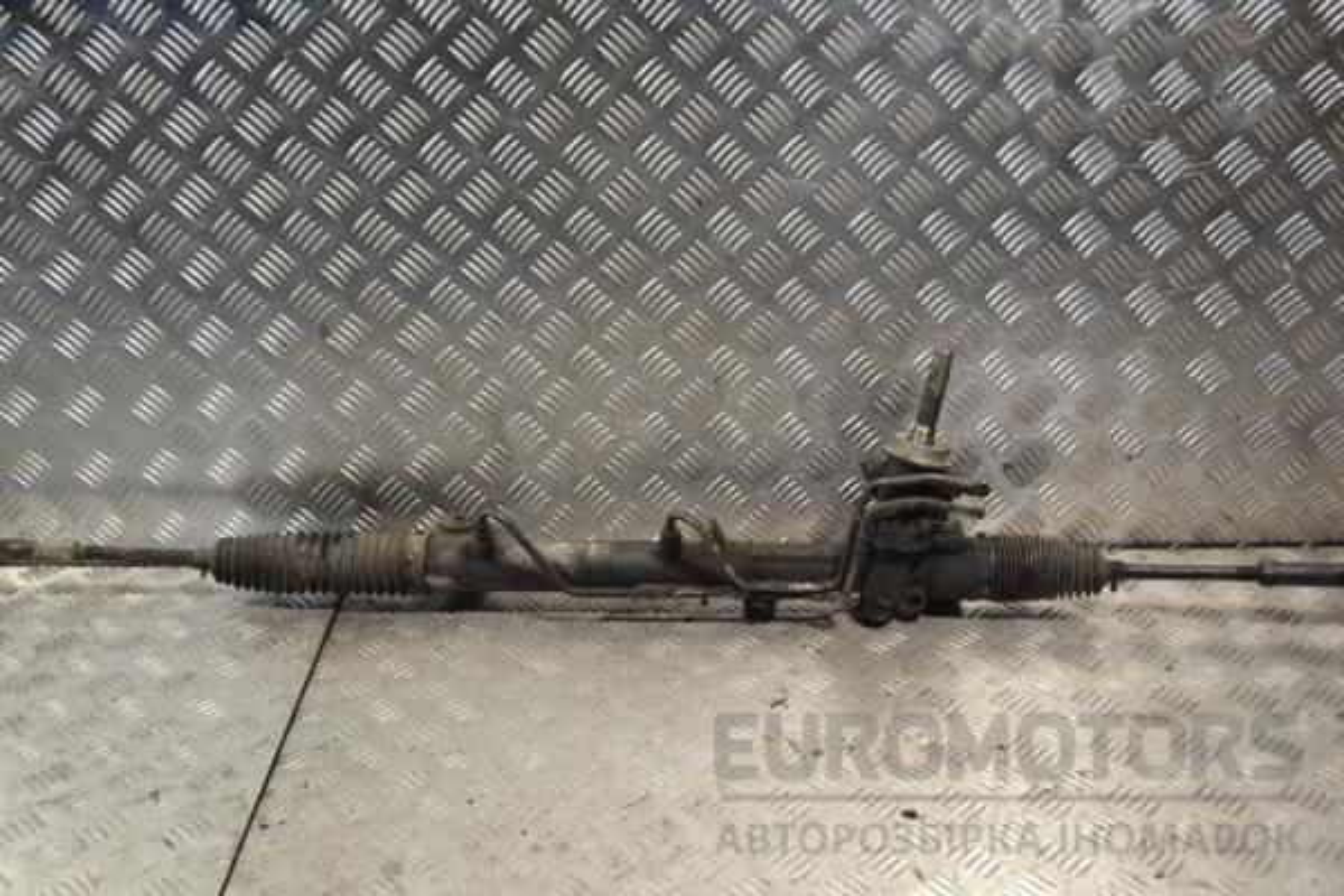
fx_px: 1456
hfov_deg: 49.6
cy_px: 448
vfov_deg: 34.2
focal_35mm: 39
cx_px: 672
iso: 400
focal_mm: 26
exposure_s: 1/100
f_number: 5
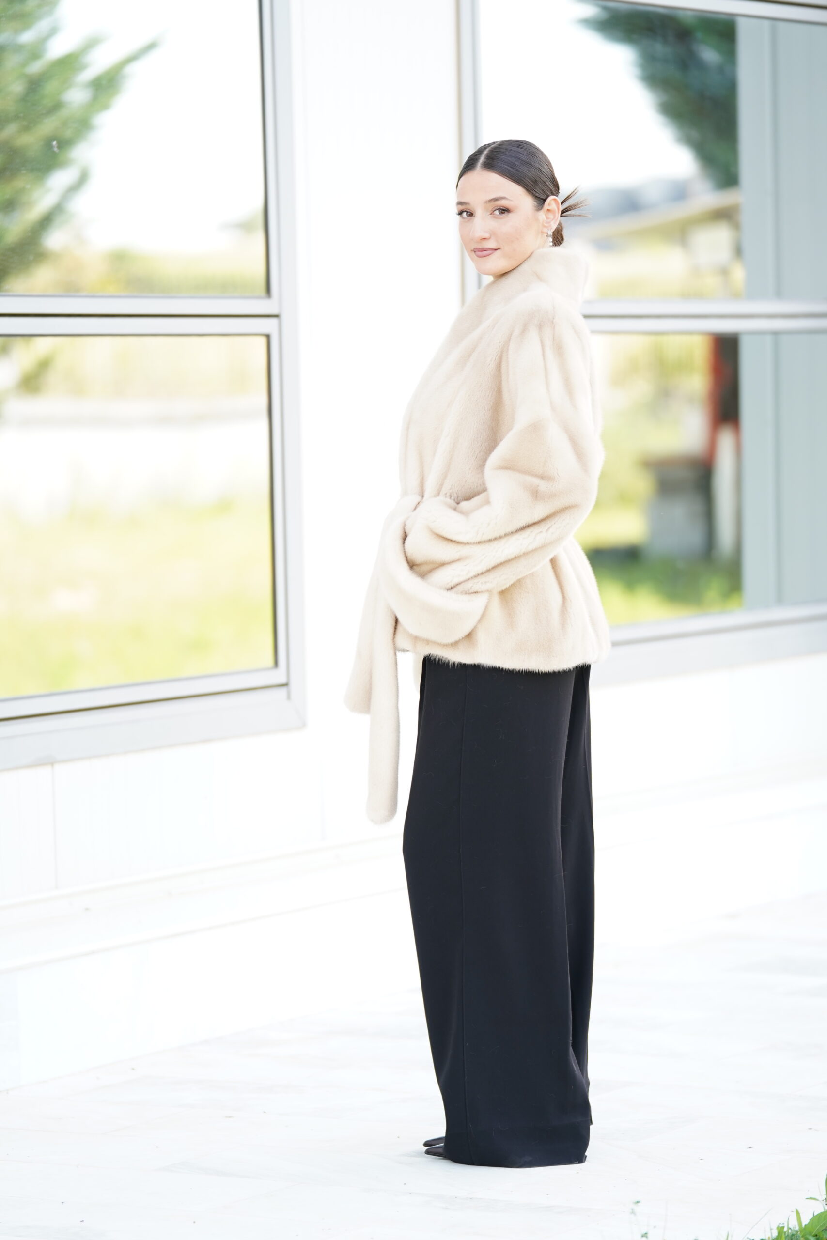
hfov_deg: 10.0
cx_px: 414
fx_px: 4720
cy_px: 620
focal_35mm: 137
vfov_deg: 15.0
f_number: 2.8
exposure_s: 1/250
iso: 250
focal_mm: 137
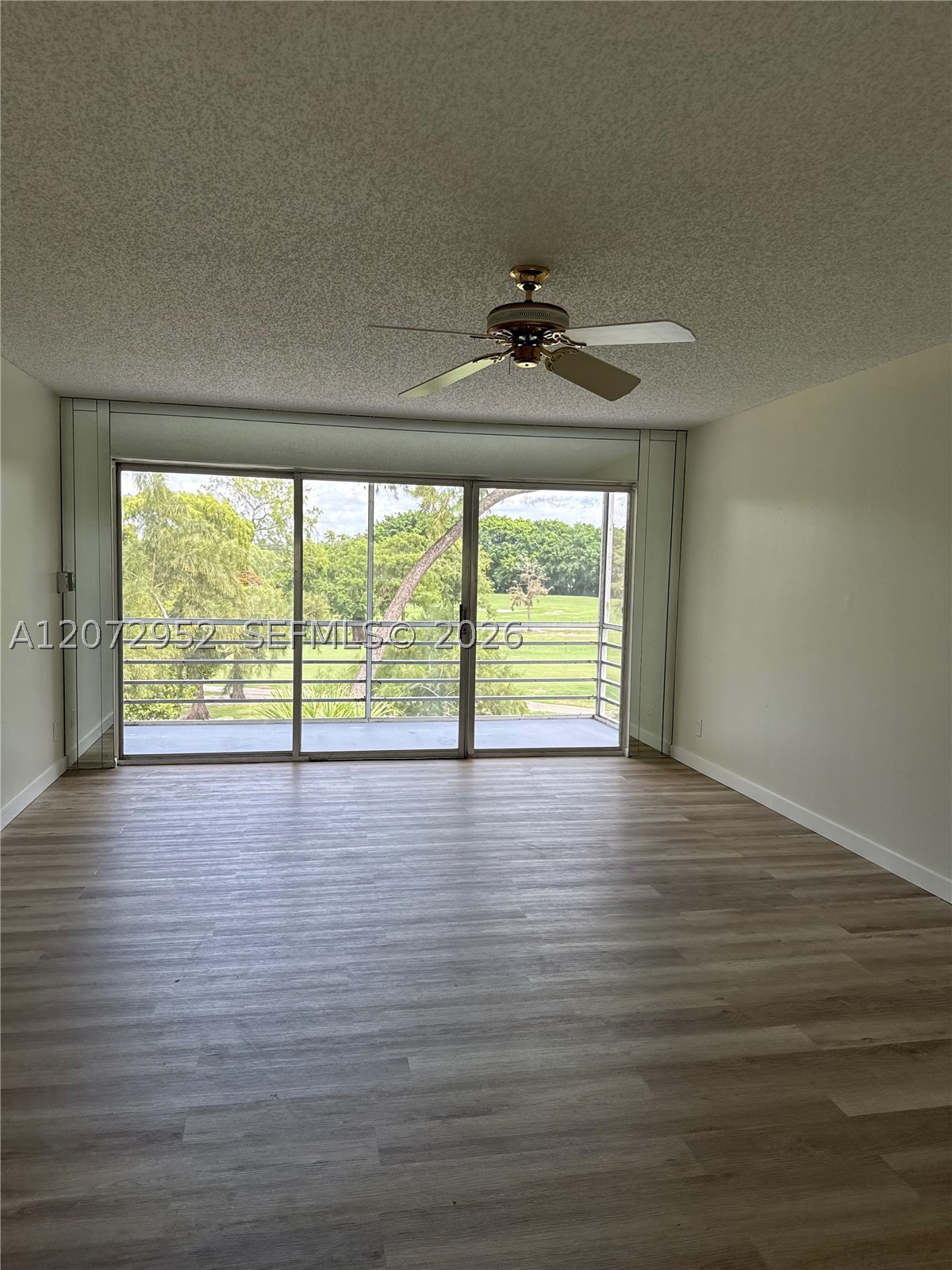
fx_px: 880
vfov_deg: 71.6
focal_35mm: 24
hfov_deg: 56.8
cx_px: 476
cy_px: 635
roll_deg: -1.5
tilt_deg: -3.8
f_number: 1.78
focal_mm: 6.76
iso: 100
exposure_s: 1/484
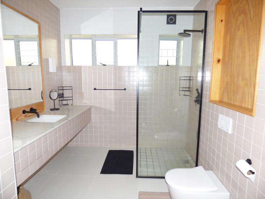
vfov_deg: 66.0
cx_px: 132
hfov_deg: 81.7
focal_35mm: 20
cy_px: 100
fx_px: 153
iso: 400
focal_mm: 3.58
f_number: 2.8
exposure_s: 1/50
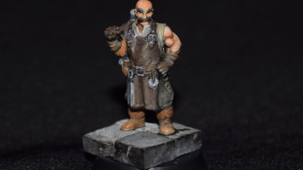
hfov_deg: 23.5
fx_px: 727
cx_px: 149
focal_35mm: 91
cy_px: 70
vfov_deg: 13.3
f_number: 8
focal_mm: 55
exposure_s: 1/60
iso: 100
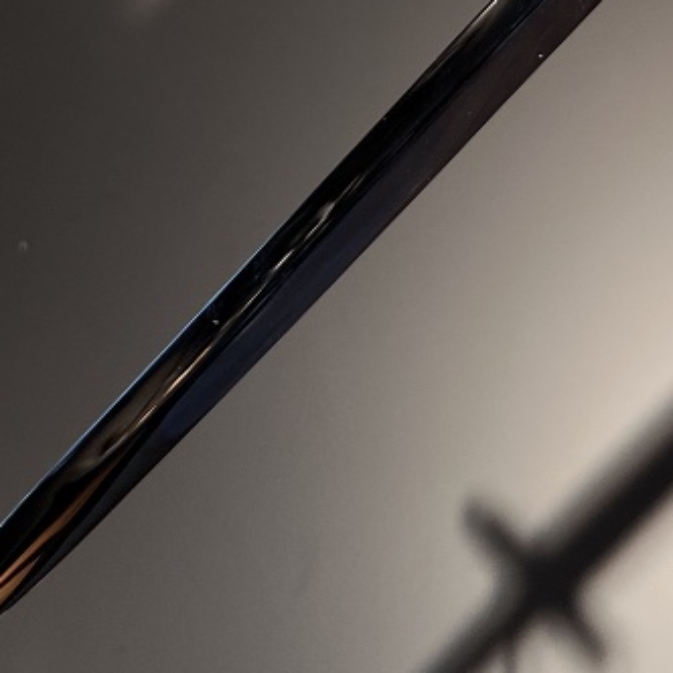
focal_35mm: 83
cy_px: -302
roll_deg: -2.9
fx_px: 1826
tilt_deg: +2.9
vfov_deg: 18.7
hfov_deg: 20.8
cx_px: 484
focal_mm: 5.7
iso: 80
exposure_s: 1/100
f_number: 1.5
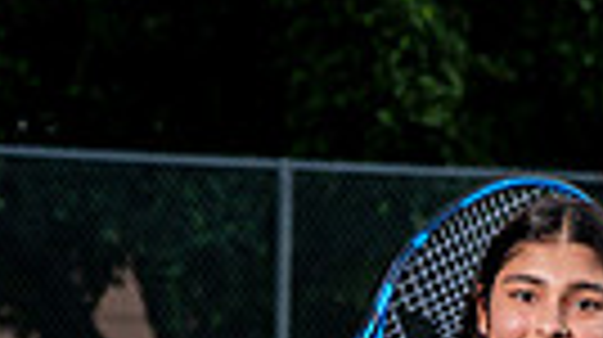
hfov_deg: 8.7
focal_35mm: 247
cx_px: 500
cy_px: 883
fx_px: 3945
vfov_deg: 4.7
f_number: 4
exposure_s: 1/1000
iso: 100
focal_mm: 70
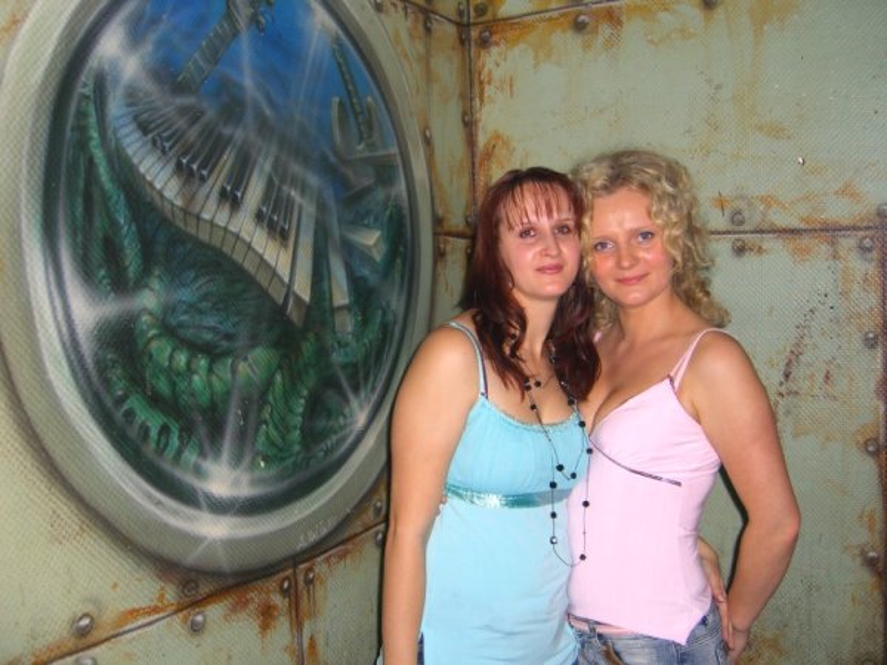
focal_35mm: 38
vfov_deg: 37.7
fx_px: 974
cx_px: 444
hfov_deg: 49.0
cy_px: 332
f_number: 2.8
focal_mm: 7.9
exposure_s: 1/60
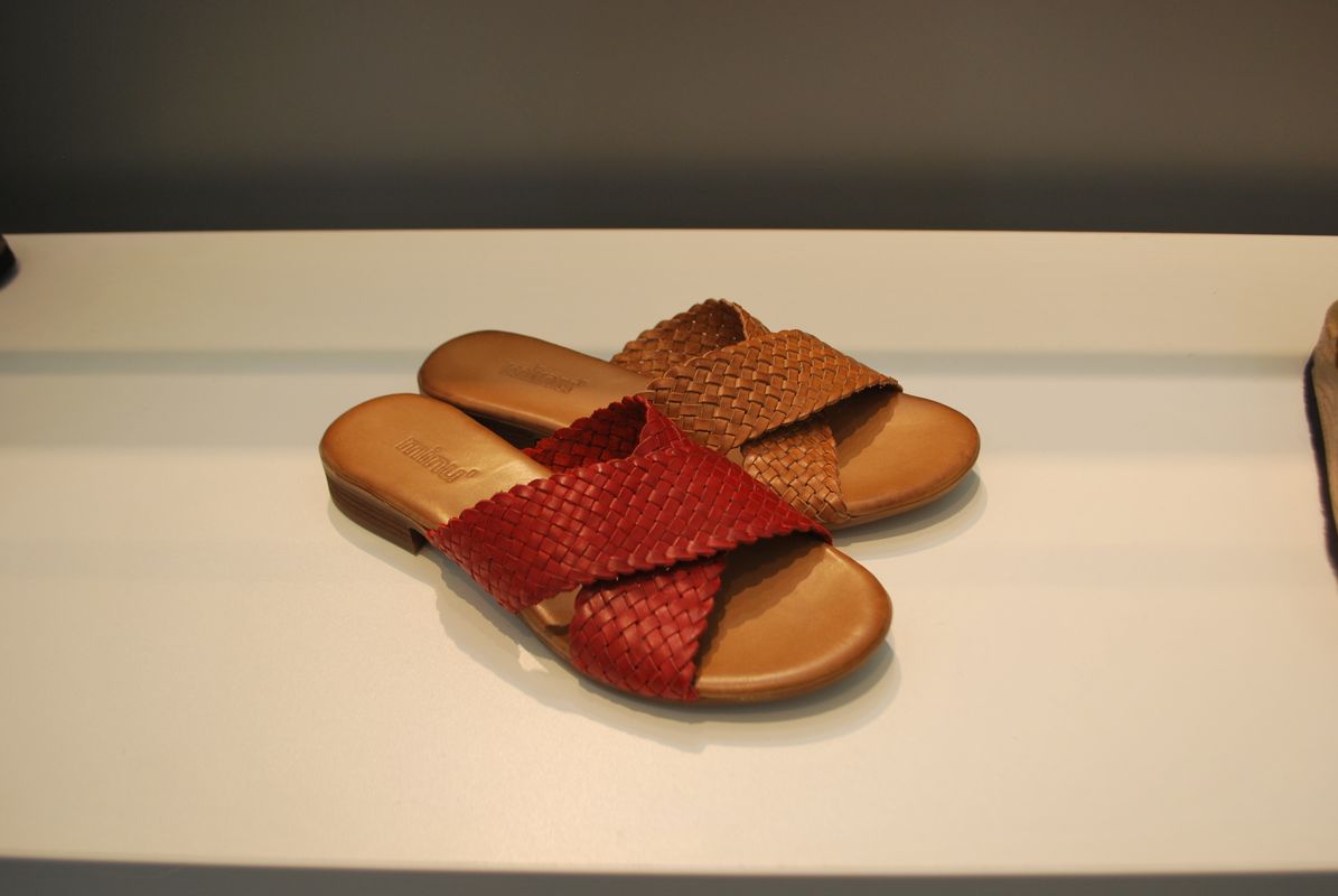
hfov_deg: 57.2
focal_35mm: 33
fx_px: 1228
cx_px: 669
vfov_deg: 40.1
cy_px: 448
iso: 200
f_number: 4.5
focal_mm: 22
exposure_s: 1/80
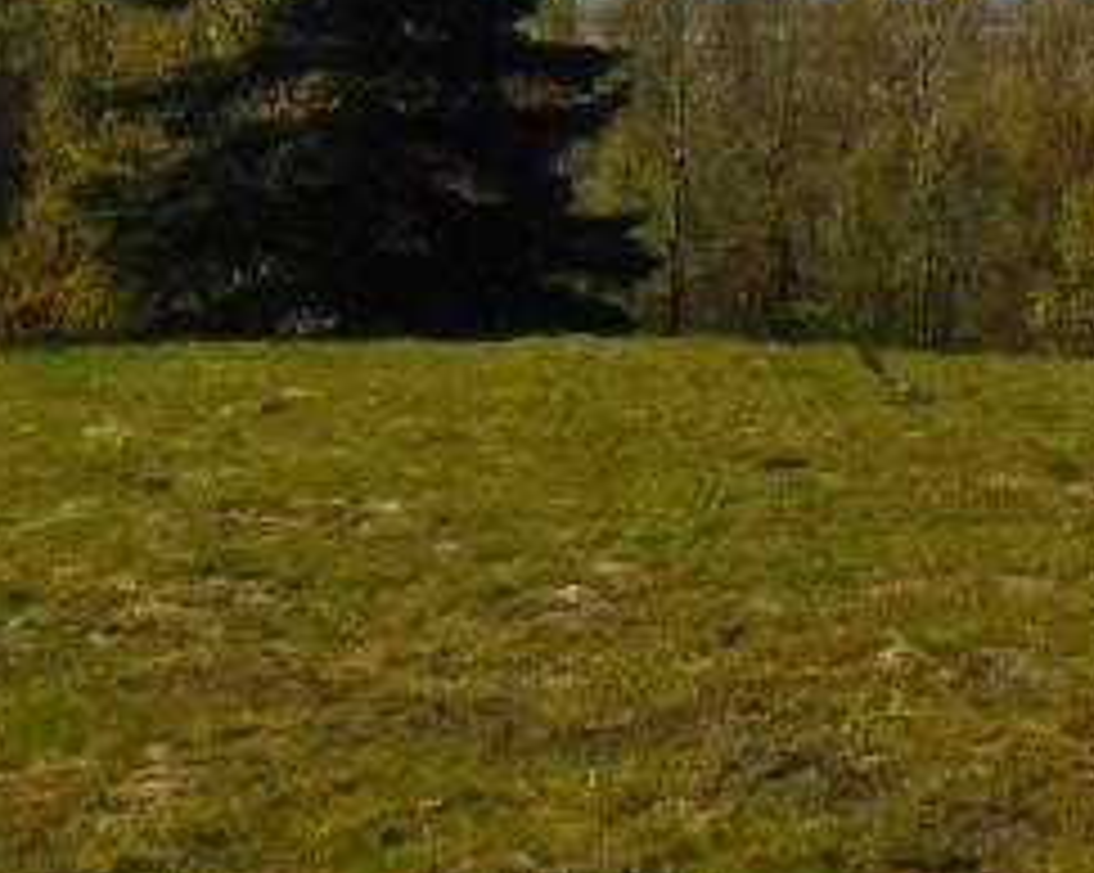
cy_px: -572
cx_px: 1270
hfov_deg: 17.2
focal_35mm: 107
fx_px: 3462
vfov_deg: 13.3
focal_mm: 4.6
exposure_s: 1/320
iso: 100
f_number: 8
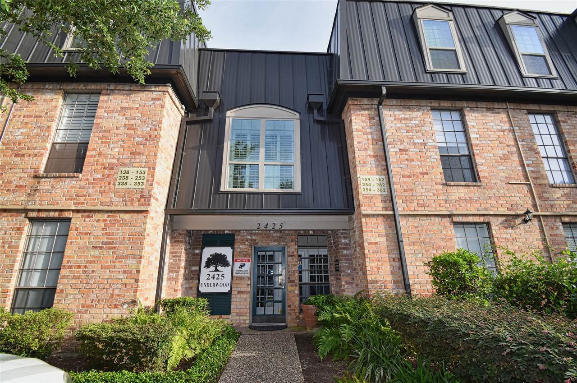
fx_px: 240
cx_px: 288
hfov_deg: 100.5
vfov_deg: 77.1
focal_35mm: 15
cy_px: 192
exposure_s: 1/200
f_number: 7.1
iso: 200
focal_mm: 10
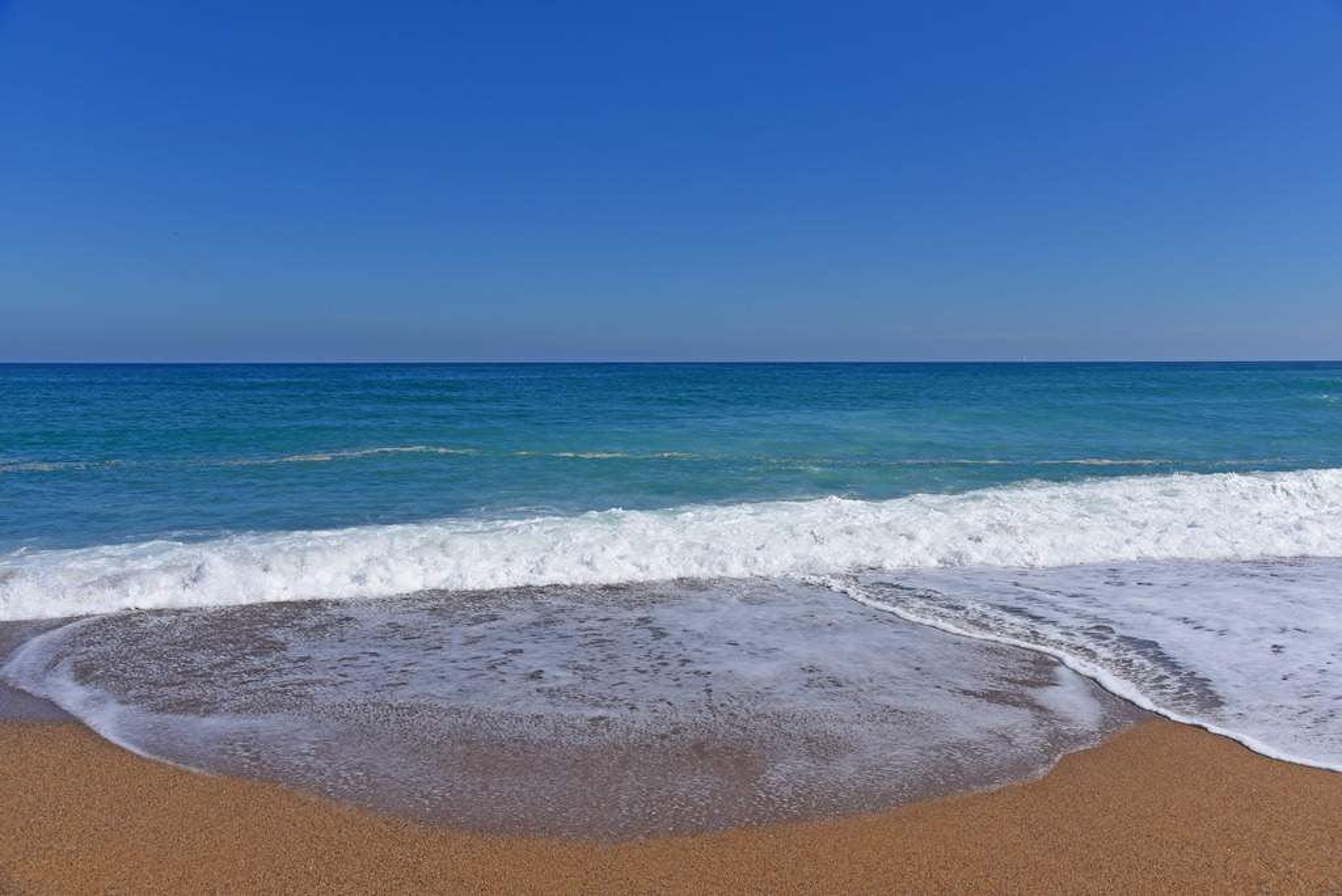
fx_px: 1119
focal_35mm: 30
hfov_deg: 61.9
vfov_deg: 43.7
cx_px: 671
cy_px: 448
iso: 100
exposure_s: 1/640
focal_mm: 30
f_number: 7.1
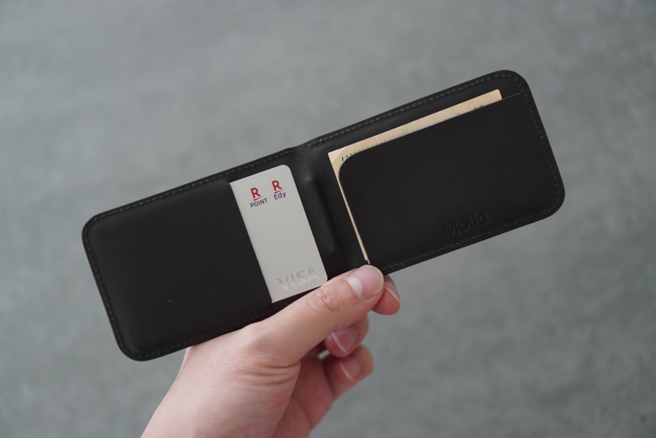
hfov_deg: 37.8
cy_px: 219
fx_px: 957
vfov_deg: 25.8
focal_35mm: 52
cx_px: 328
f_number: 1.8
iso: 250
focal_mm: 35
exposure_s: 1/60
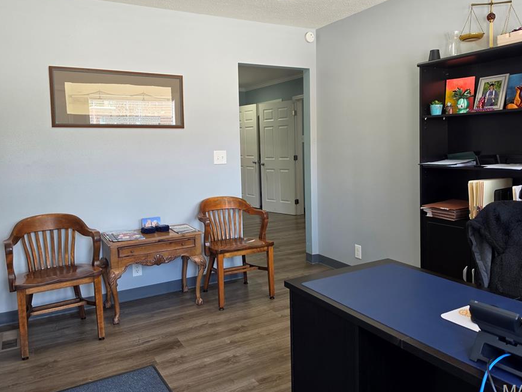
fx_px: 407
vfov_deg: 51.2
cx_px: 256
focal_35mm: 27
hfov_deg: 65.3
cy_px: 174
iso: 125
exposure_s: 1/120
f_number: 1.4
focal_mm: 6.5
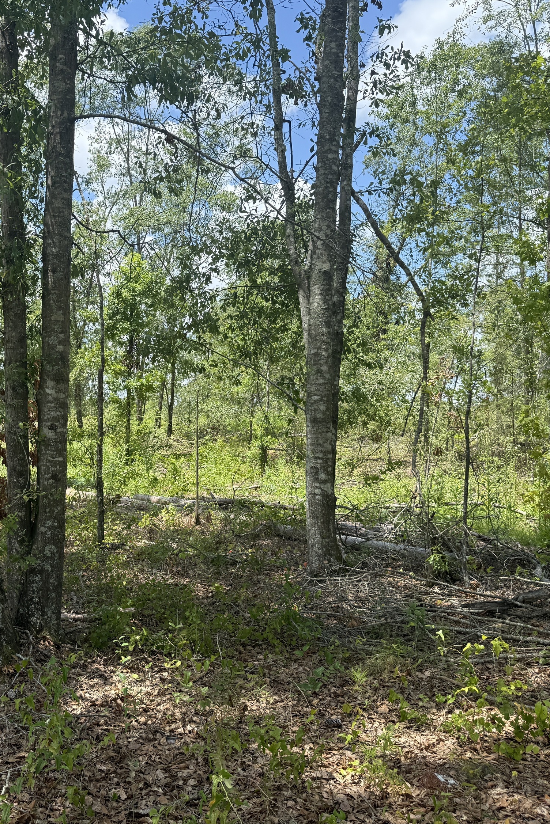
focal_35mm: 34
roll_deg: -1.0
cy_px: 408
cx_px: 147
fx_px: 779
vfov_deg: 55.8
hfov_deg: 38.0
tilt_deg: +3.8
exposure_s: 1/1437
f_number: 1.78
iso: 80
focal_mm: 6.76
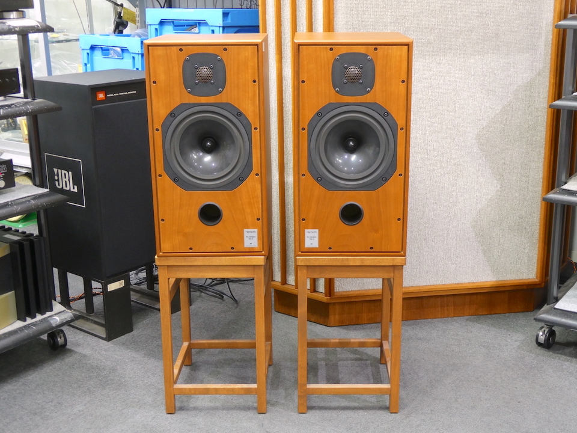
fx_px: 783
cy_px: 216
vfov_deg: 30.9
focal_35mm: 47
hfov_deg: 40.4
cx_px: 288
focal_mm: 8.4
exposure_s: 1/2.5
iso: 200
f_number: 4
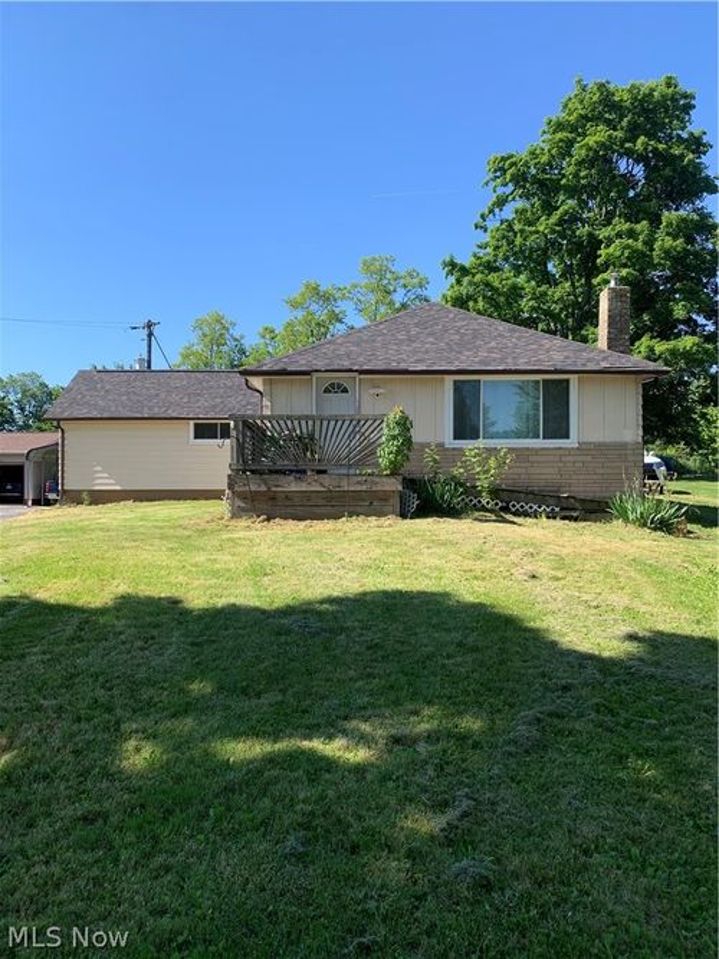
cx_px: 360
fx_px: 720
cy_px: 480
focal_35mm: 26
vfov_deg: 67.3
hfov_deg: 53.0
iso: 25
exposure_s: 1/1088
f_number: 1.8
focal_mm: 4.25
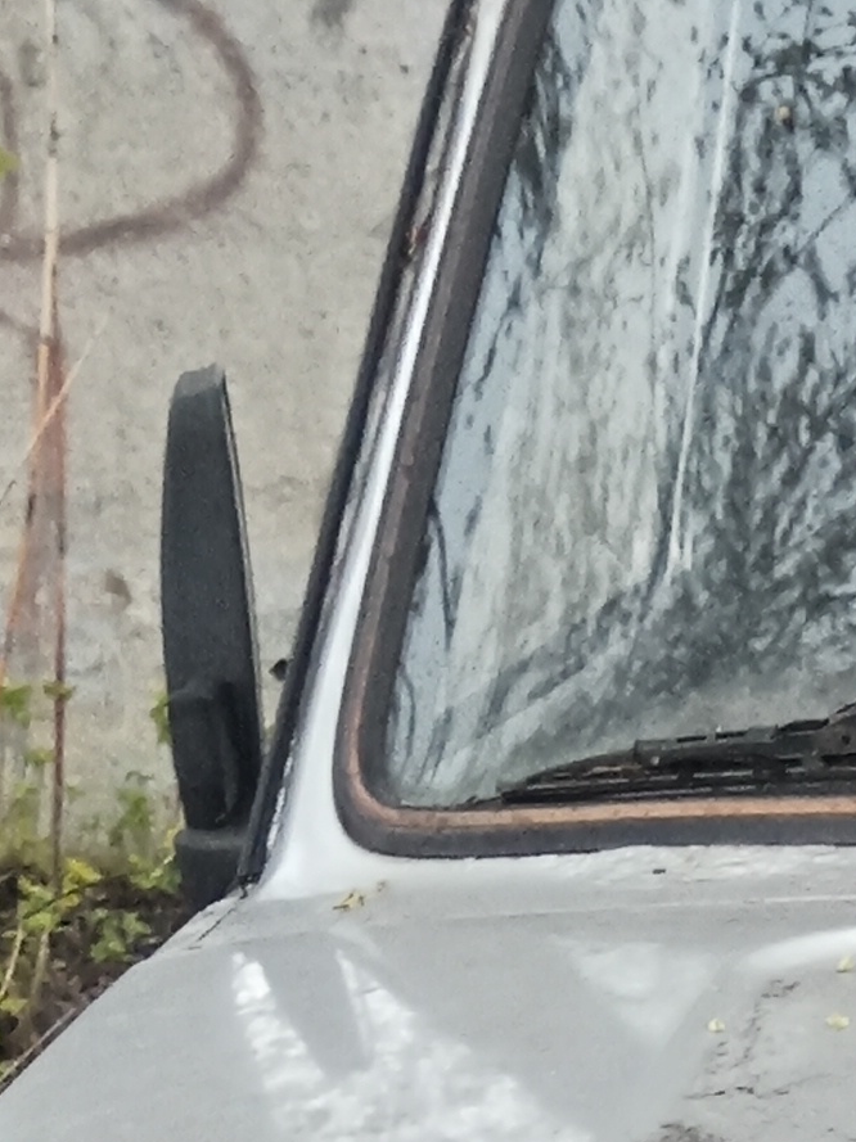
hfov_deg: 8.0
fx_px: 5807
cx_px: 1712
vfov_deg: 9.8
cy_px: 2844
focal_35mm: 176
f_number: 1.9
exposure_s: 1/100
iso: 472
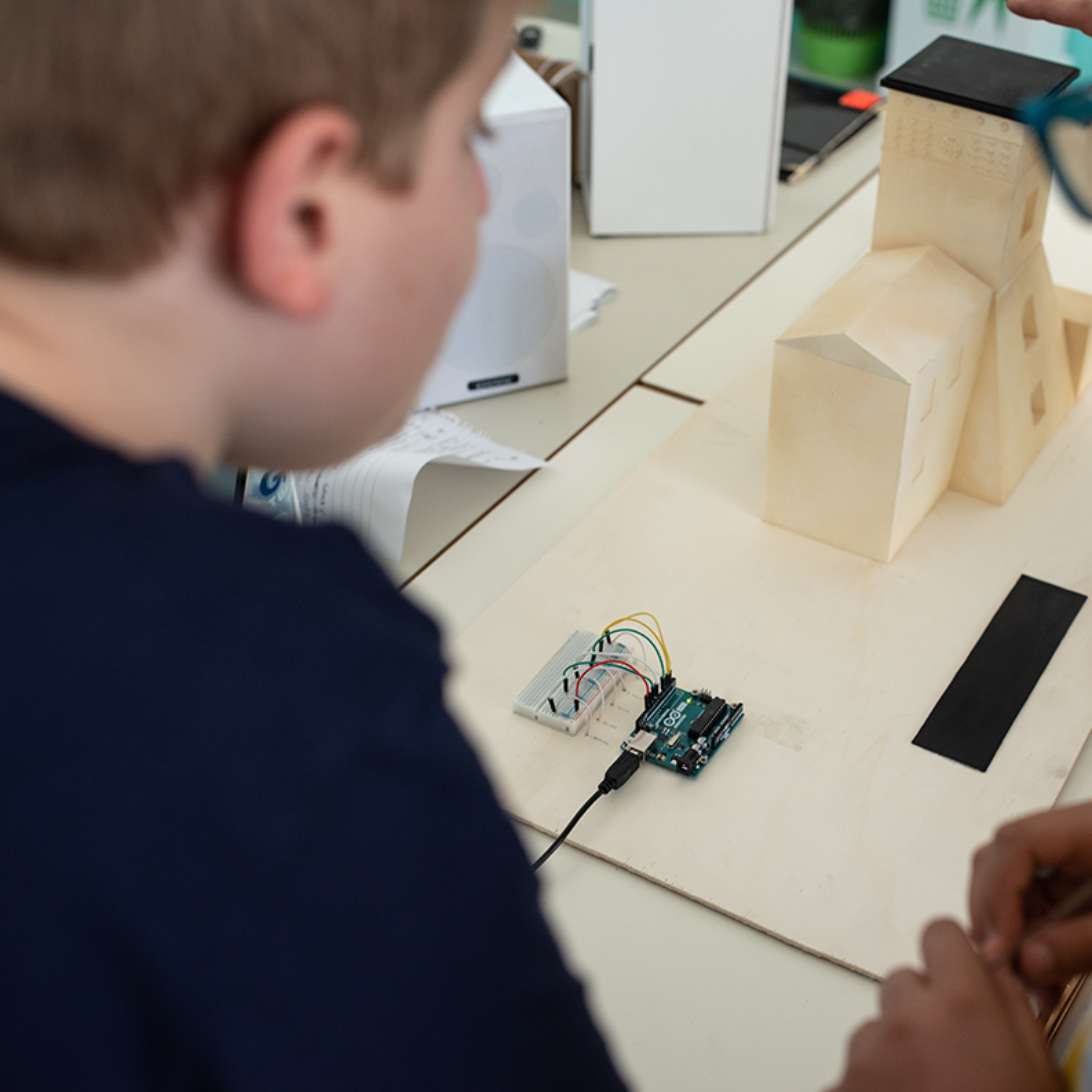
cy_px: 550
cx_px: 777
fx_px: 1606
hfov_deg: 36.9
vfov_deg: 37.6
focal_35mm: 45
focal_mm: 35
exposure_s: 1/320
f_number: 3.5
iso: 400
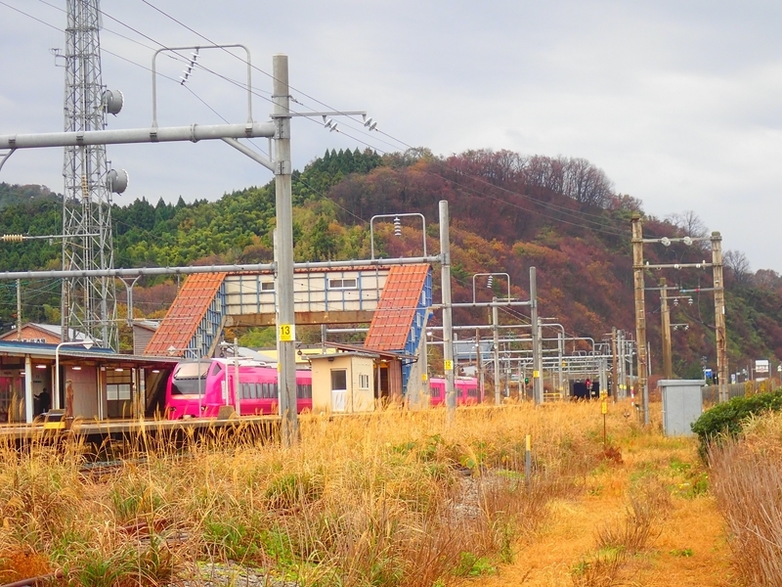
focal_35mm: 100
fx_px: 2259
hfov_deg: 19.6
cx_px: 391
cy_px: 294
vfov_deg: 14.8
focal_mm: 18
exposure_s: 1/160
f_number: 4.9
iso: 200
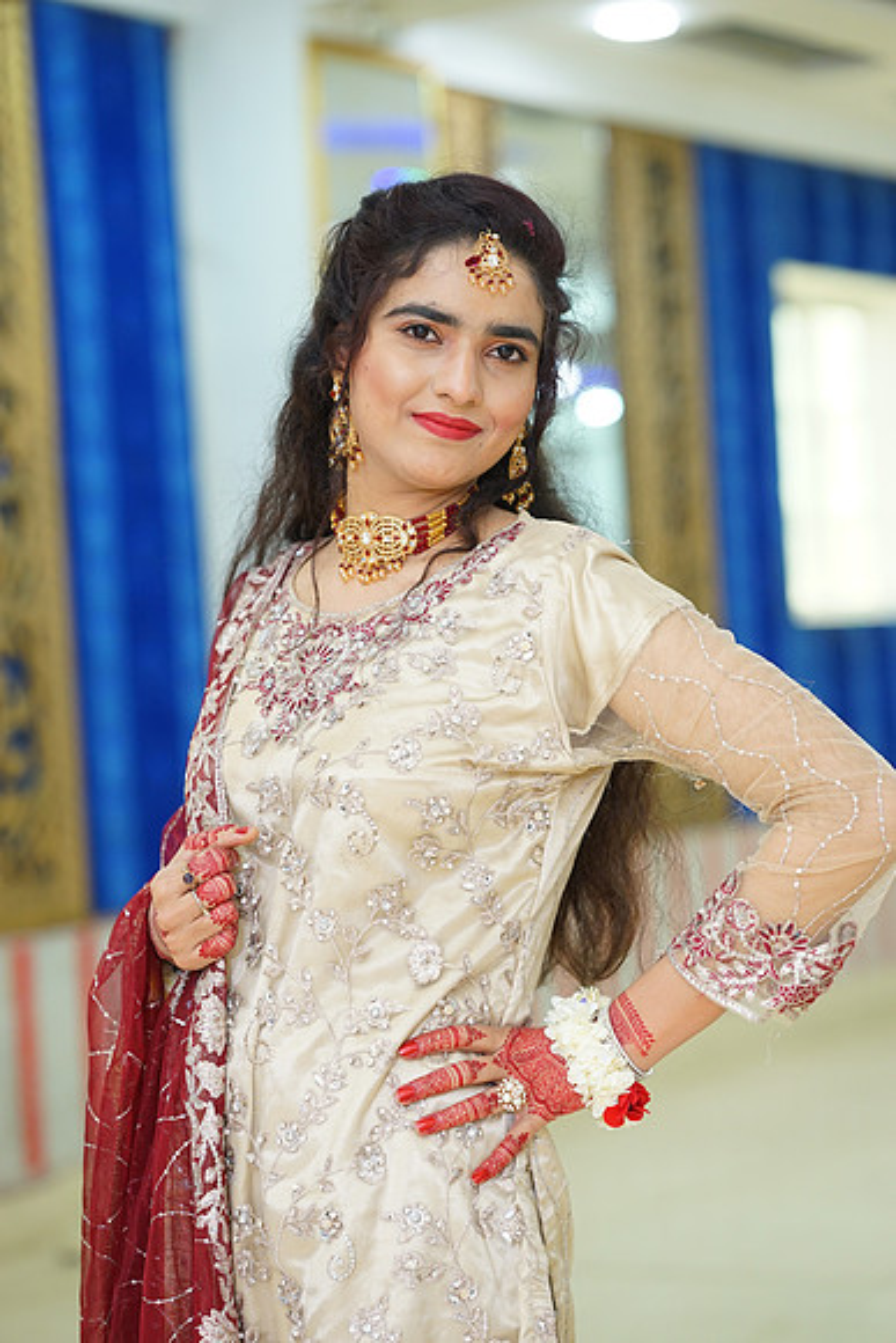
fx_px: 3171
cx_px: 448
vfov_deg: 23.9
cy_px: 672
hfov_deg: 16.1
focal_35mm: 85
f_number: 2.8
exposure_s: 1/160
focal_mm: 85
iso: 640
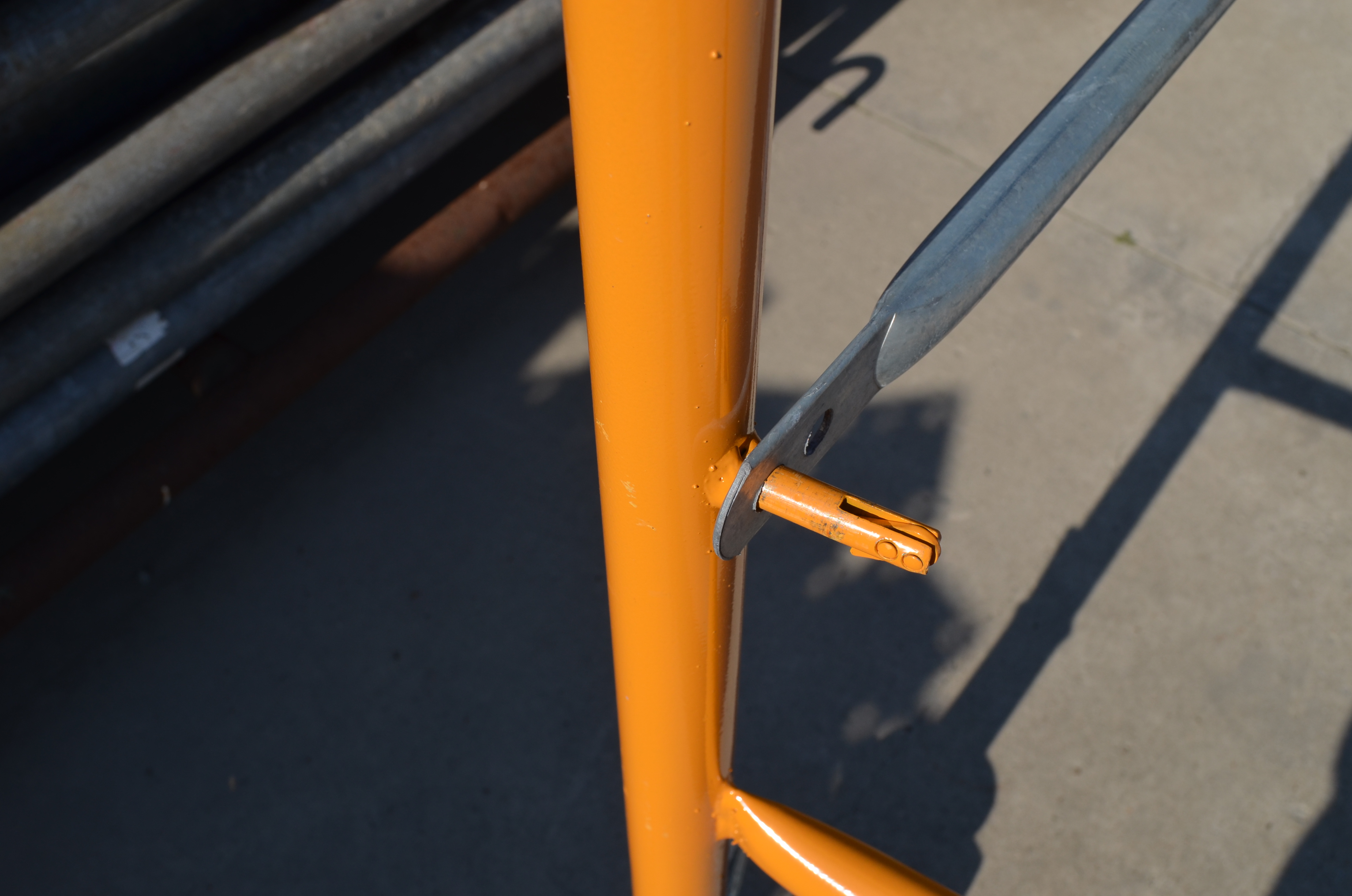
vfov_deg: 34.1
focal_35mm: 39
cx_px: 676
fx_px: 1462
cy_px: 448
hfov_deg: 49.6
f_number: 8
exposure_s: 1/250
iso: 200
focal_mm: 26
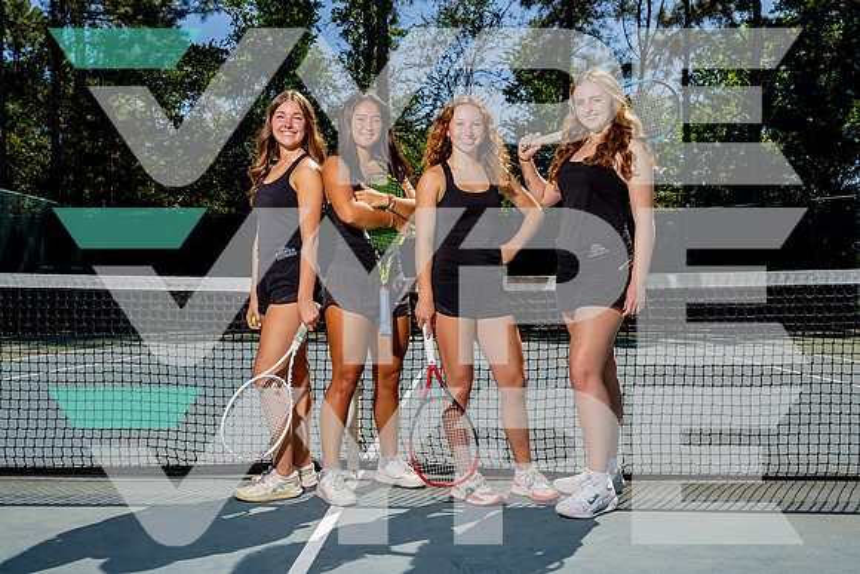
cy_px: 285
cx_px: 428
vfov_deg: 36.8
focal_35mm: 36
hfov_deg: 53.1
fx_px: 861
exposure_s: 1/640
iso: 100
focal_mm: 34
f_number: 8
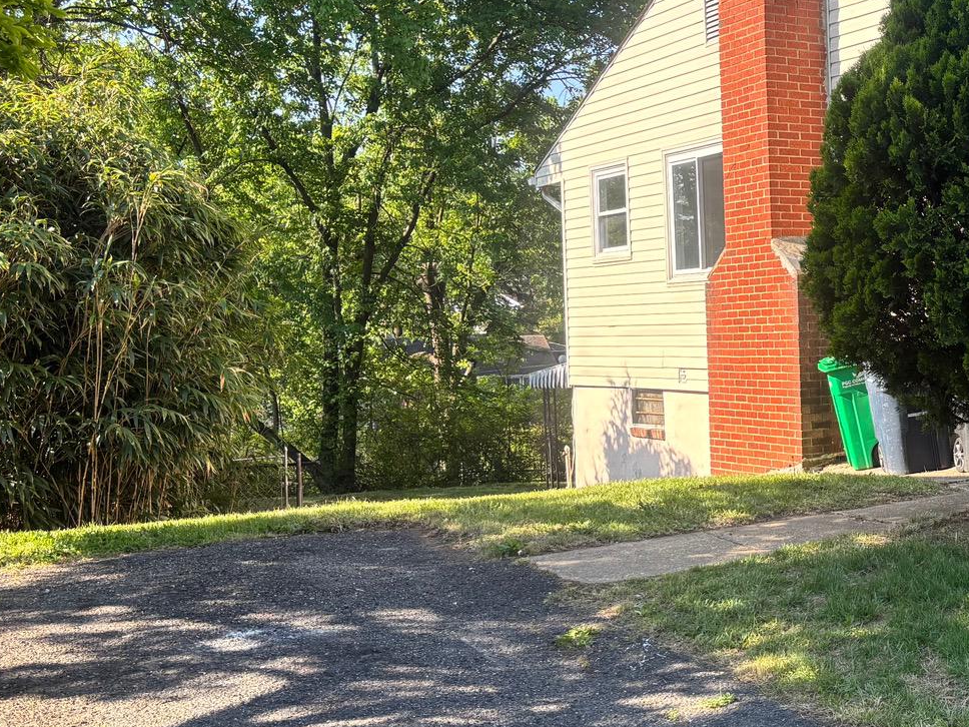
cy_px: 374
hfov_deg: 32.9
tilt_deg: -1.7
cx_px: 899
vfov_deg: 26.6
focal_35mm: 55
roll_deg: +1.2
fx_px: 1540
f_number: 1.6
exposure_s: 1/550
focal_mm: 5.96
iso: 50
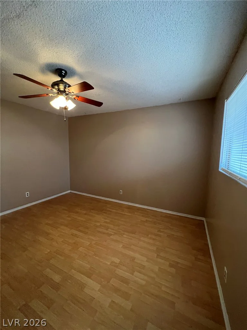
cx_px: 124
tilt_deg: -4.0
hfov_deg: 89.9
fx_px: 124
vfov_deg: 106.2
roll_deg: -1.2
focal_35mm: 13
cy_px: 165
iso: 320
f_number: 1.8
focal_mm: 1.57
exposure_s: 1/60
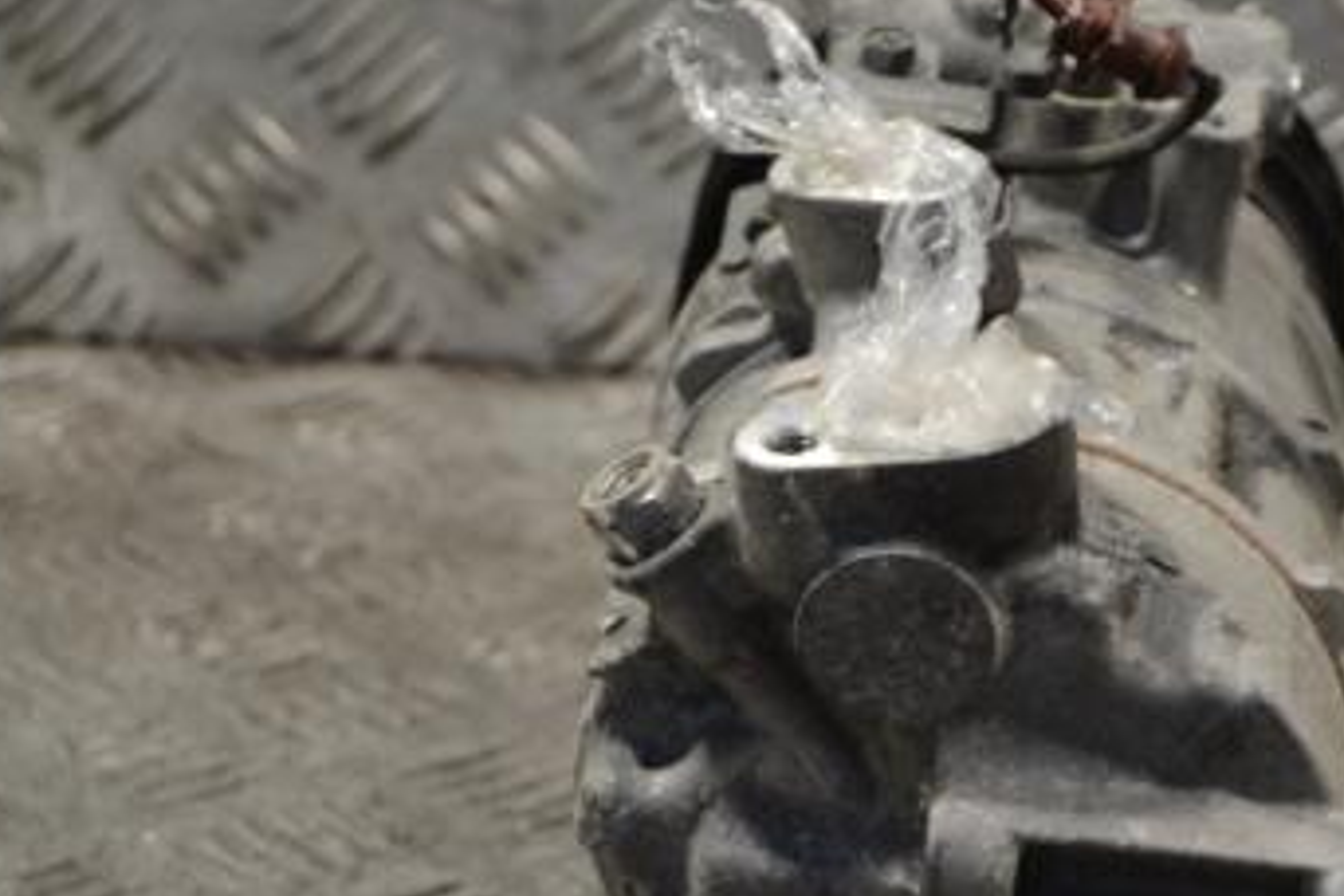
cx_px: 935
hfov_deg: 14.1
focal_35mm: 145
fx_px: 5408
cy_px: 688
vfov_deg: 9.5
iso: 200
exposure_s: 1/30
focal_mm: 55
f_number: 5.6
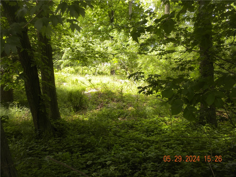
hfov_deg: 50.1
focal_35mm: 37
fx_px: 252
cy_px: 88
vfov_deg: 38.7
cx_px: 118
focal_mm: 6.6
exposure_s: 1/104
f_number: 3.5
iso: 64
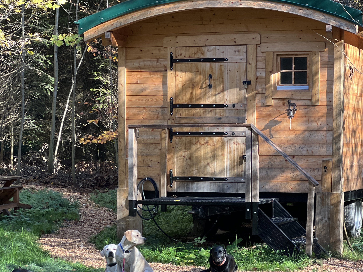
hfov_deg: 19.4
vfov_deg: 14.6
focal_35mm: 101
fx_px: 1059
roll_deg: -0.9
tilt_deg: +1.1
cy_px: 127
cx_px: 221
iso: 80
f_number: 2.8
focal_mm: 9
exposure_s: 1/121
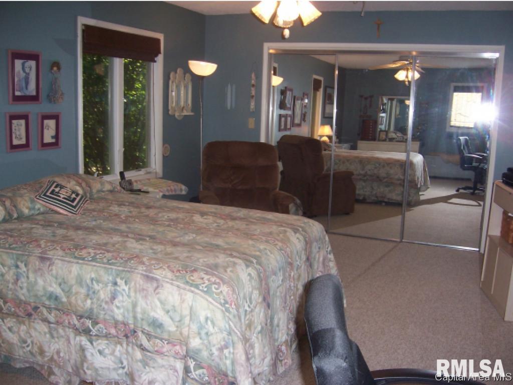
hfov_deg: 51.3
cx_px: 256
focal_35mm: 36
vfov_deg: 39.7
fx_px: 534
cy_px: 192
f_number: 3
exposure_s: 1/60
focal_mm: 6
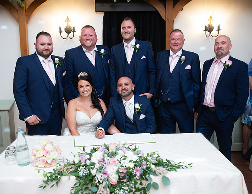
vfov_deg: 37.5
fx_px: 285
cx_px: 117
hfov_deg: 47.6
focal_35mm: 39
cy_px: 97
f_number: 2.8
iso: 500
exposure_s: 1/100
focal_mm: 35
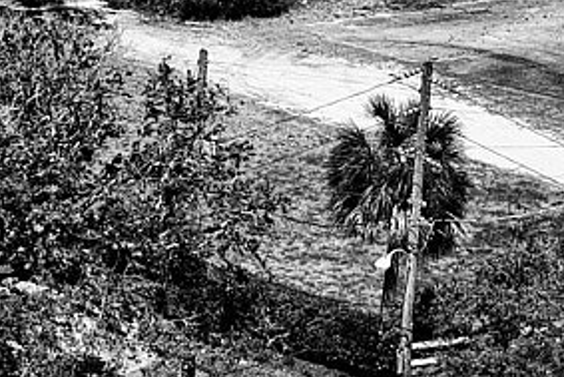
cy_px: -613
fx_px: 6207
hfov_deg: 5.1
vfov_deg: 3.4
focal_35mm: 396
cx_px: -741
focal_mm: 70
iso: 80
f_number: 2.8
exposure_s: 1/2000
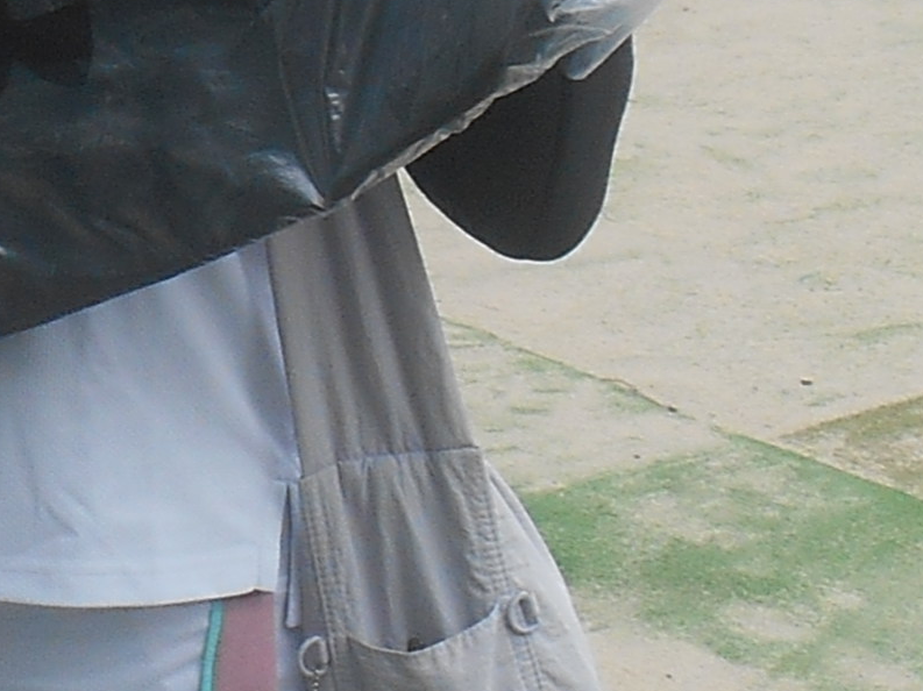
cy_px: 117
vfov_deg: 8.8
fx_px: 4504
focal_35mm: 169
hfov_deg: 11.3
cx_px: -421
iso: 80
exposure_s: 1/125
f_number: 3.4
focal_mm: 4.7
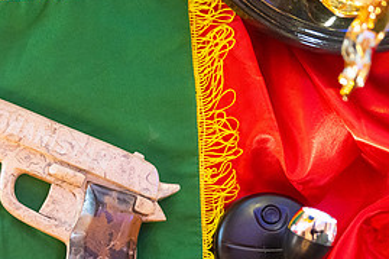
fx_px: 745
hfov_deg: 27.8
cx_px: 13
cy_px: 238
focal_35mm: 69
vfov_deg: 19.3
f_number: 2.8
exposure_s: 1/160
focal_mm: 32
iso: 2500
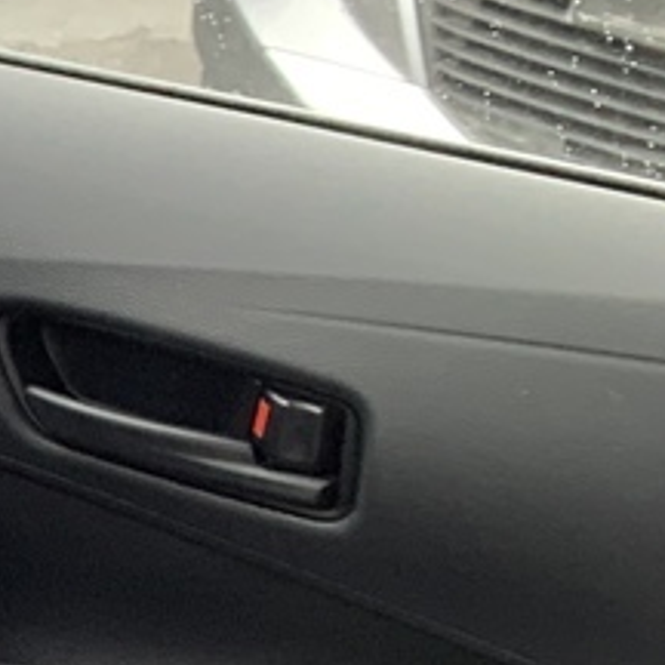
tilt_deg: -30.6
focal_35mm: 153
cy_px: 1121
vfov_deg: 10.8
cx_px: -1509
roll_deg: -4.7
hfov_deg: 8.8
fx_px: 3325
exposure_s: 1/121
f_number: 1.8
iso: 80
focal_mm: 4.25
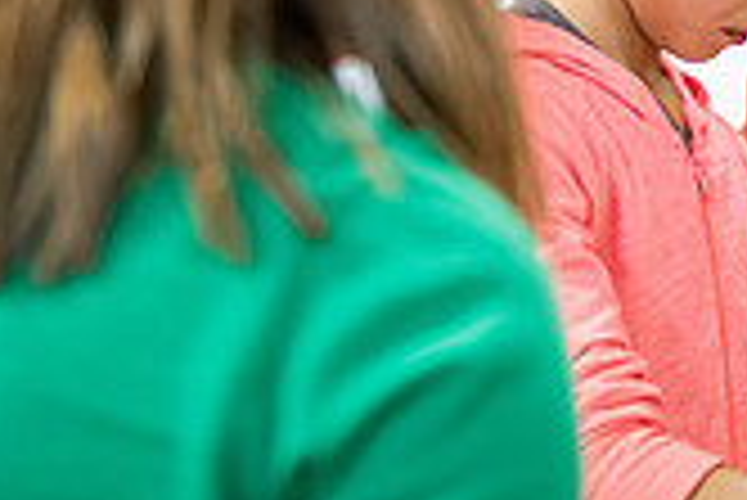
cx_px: 990
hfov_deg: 17.6
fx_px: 2243
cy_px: 173
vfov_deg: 12.7
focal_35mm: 108
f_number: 3.2
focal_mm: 31
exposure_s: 1/160
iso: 1250
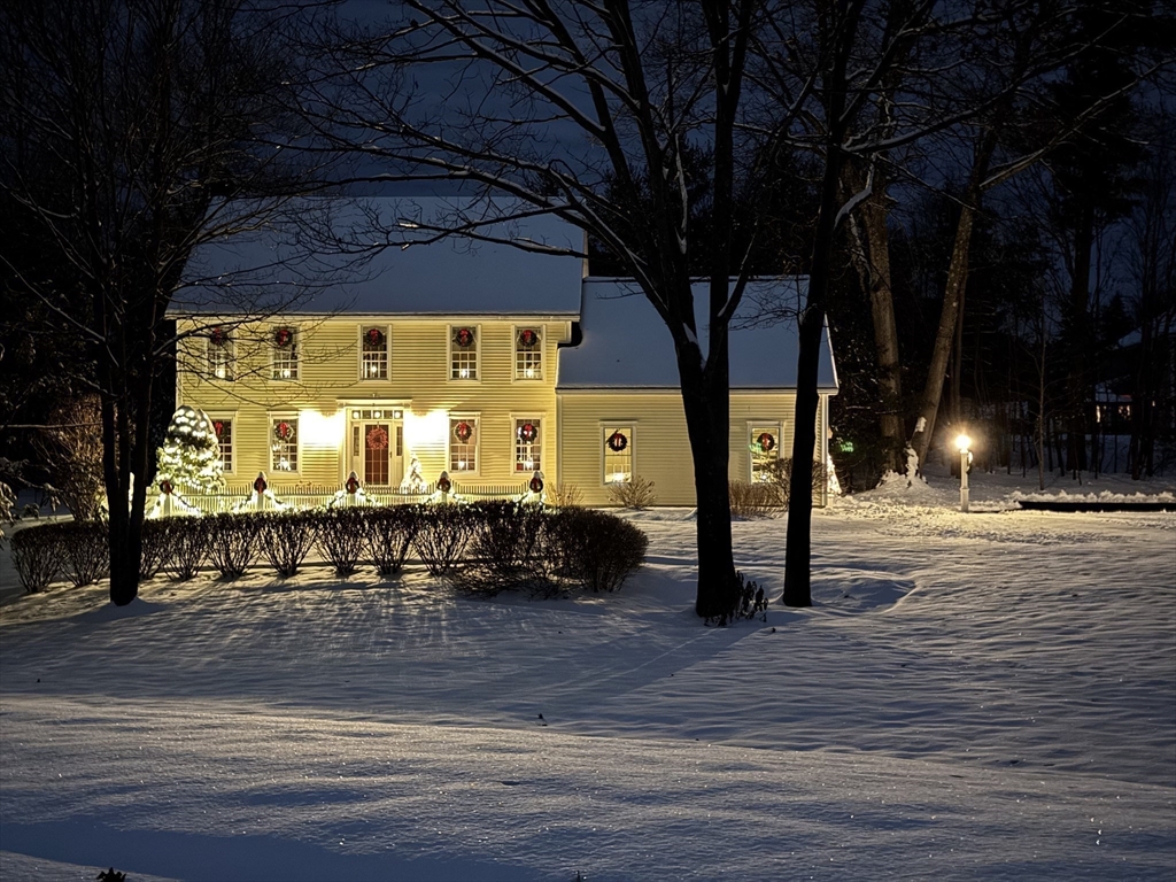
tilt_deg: +1.8
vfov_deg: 30.3
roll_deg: -0.3
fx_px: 1631
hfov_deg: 39.7
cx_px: 588
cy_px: 441
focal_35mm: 48
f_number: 1.78
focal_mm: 6.76
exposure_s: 1/2
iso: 400
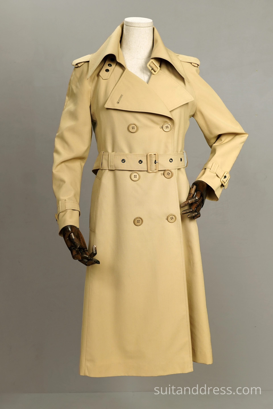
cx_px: 136
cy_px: 204
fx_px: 546
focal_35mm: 48
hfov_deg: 28.1
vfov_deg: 41.1
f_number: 5.6
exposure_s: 1/50
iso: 400
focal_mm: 32
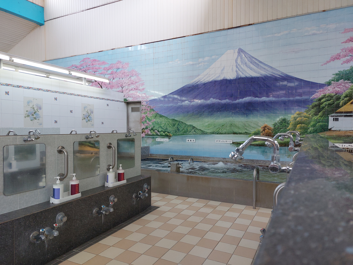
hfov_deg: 71.6
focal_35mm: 24
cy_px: 132
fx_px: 245
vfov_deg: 56.8
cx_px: 176
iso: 100
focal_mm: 5.23
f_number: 1.8
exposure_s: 1/100
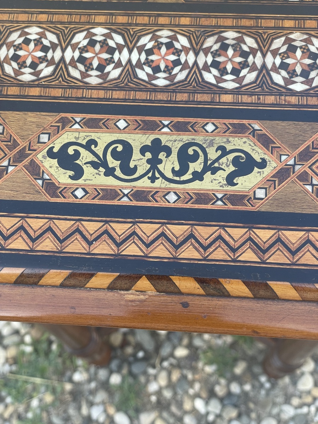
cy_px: 212
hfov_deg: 28.0
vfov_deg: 36.8
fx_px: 637
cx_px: 159
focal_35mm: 52
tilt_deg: -69.6
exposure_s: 1/99
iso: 40
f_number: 2
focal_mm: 6
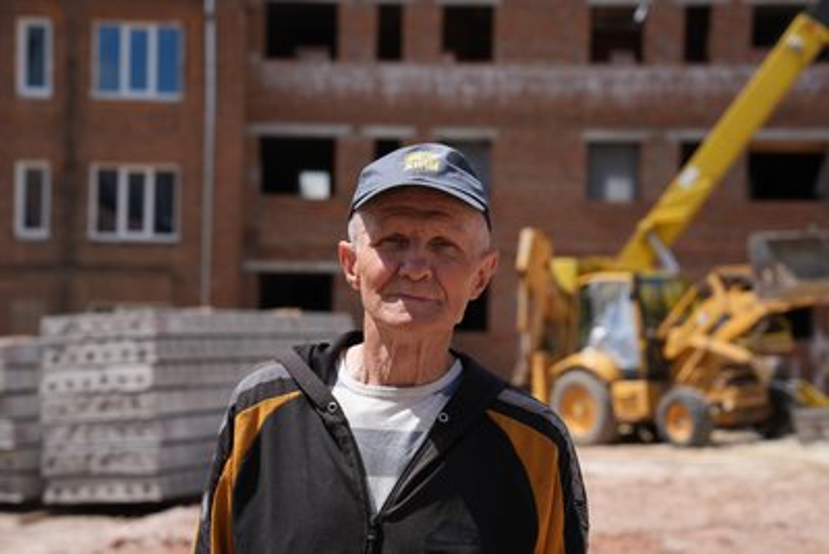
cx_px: 414
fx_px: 1589
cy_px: 277
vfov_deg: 19.7
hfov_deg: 29.2
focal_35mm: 69
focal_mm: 69
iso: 100
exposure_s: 1/640
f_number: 5
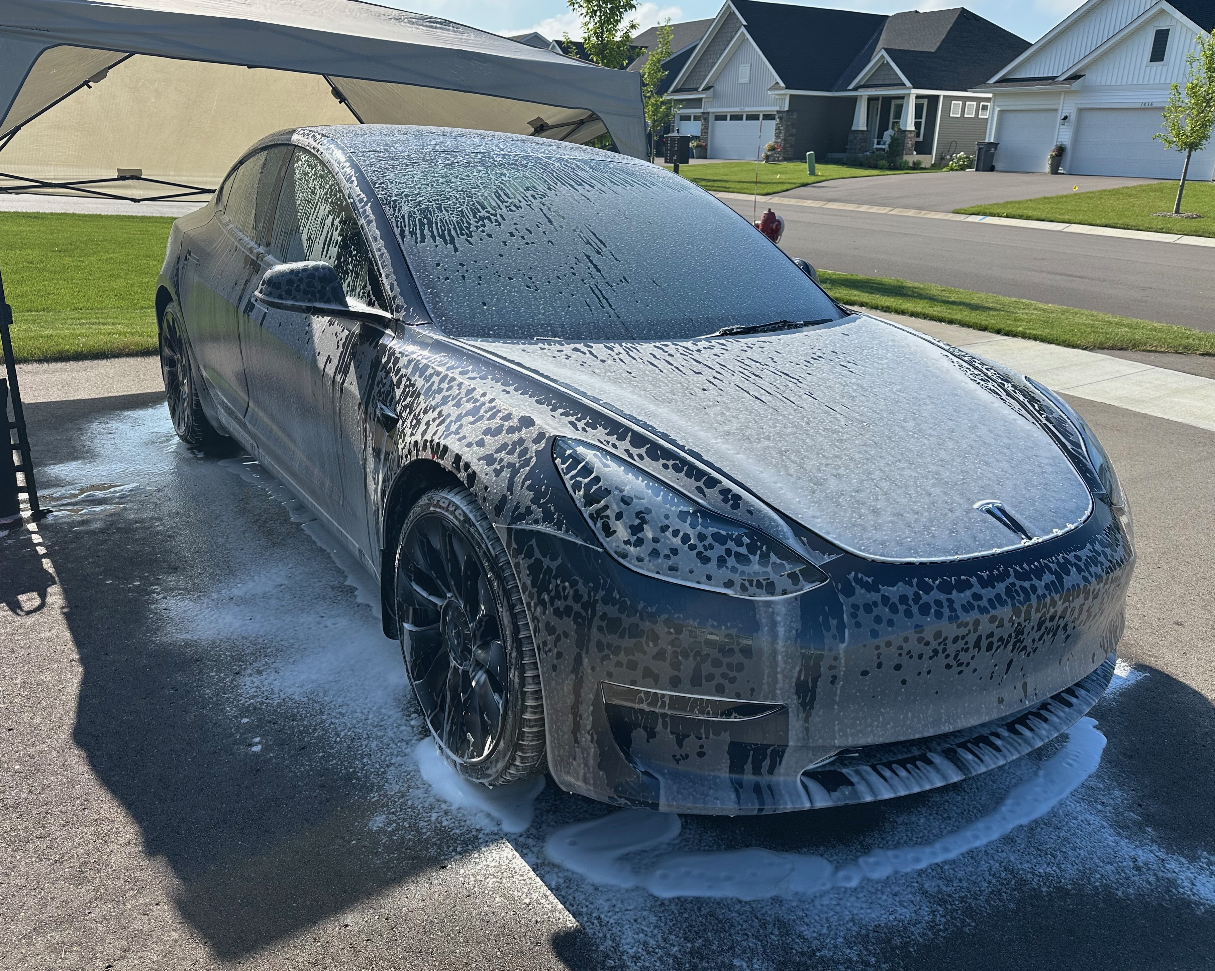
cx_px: 595
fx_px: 935
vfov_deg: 54.9
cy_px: 469
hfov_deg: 66.0
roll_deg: -1.7
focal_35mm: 26
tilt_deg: -18.6
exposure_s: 1/3356
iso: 80
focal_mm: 6.86
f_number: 1.78
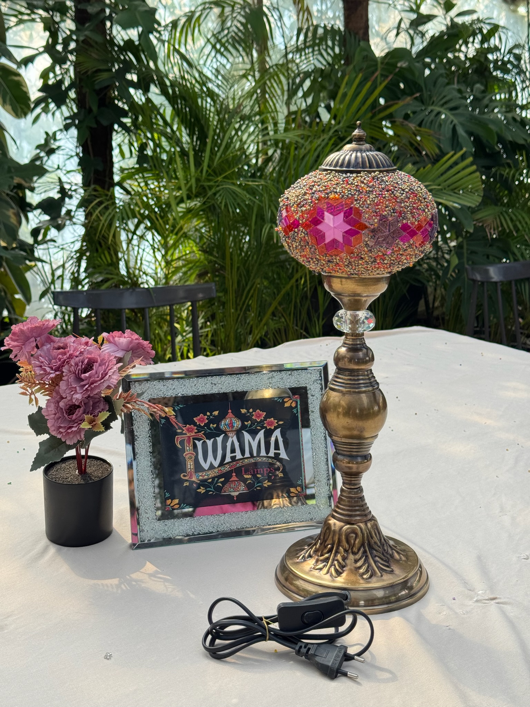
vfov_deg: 39.7
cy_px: 354
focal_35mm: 48
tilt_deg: -9.6
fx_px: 980
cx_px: 265
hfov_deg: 30.3
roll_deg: -0.1
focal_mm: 6.76
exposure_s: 1/412
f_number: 1.78
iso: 64
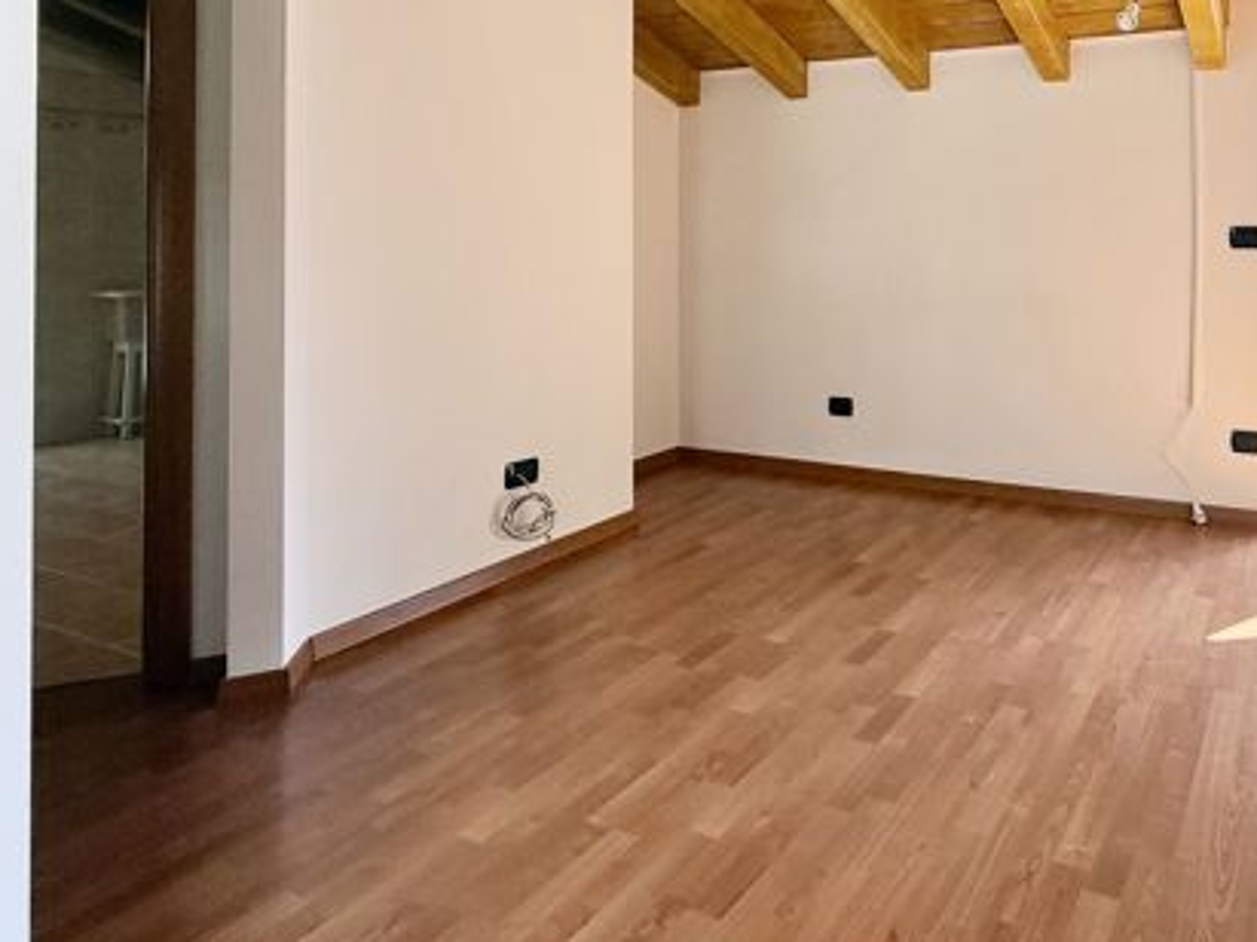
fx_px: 871
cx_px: 996
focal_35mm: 24
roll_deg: +0.0
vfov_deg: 53.8
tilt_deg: +1.3
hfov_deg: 65.5
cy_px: 220
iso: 80
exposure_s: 1/99
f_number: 2.2
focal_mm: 2.22
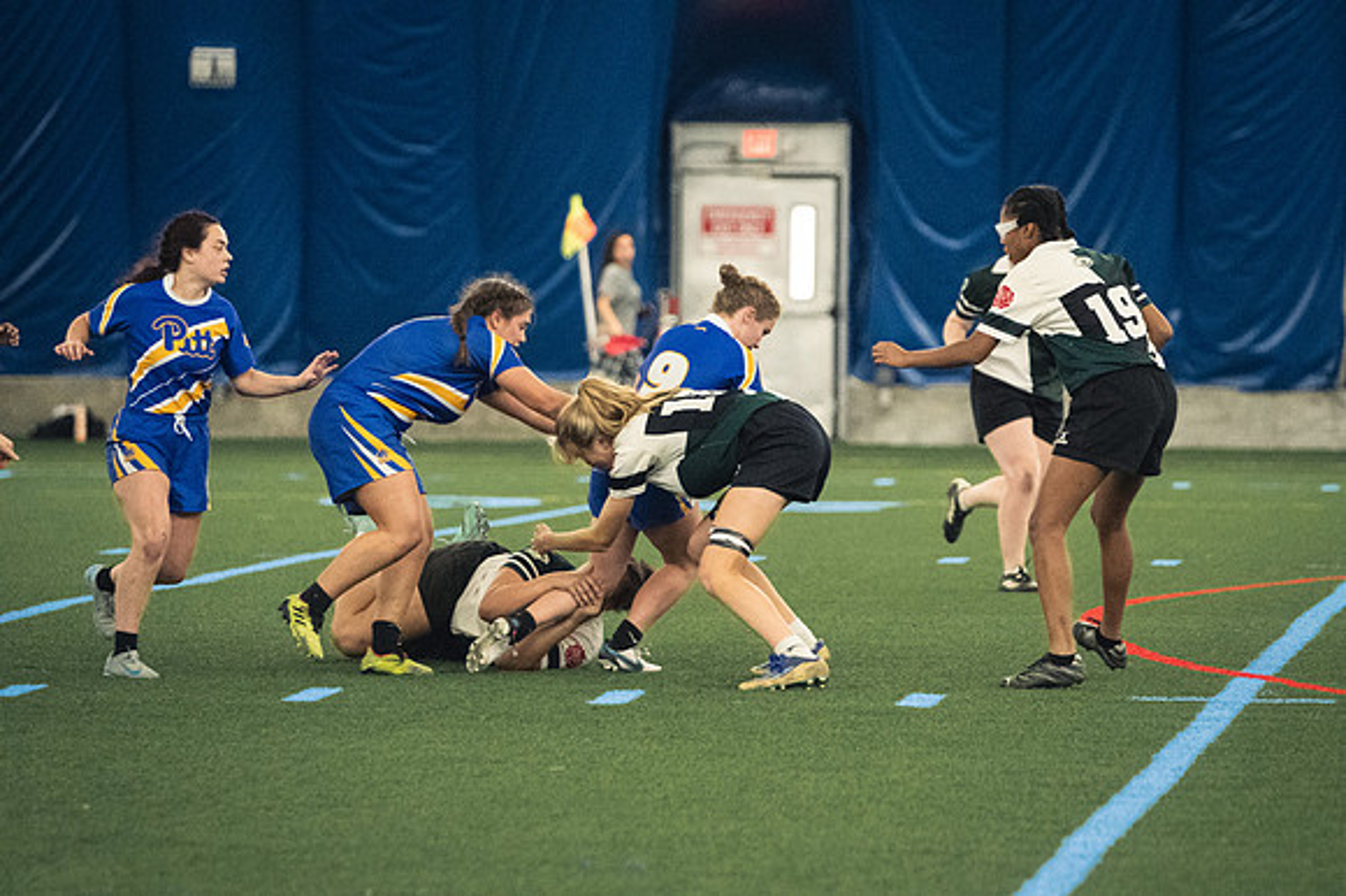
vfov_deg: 5.4
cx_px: 673
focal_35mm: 255
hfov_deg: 8.1
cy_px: 448
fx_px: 9528
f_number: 2.8
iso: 11400
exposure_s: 1/500
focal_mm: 170
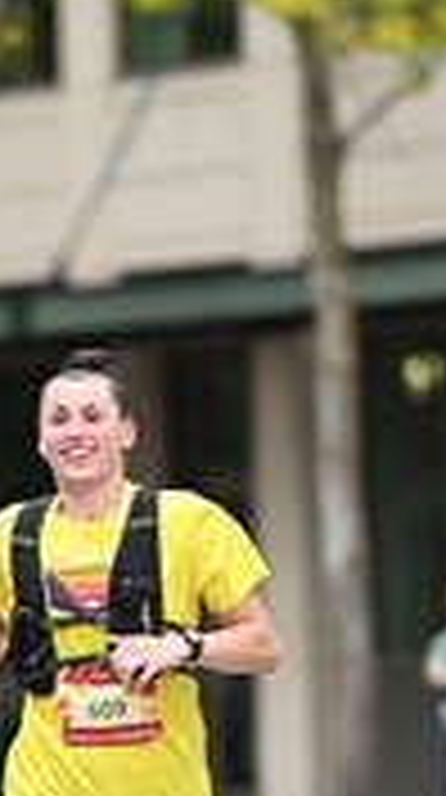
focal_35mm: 653
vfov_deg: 3.3
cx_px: 20
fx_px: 13788
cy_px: 697
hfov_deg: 1.9
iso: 640
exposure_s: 1/2000
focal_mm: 200
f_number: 2.8
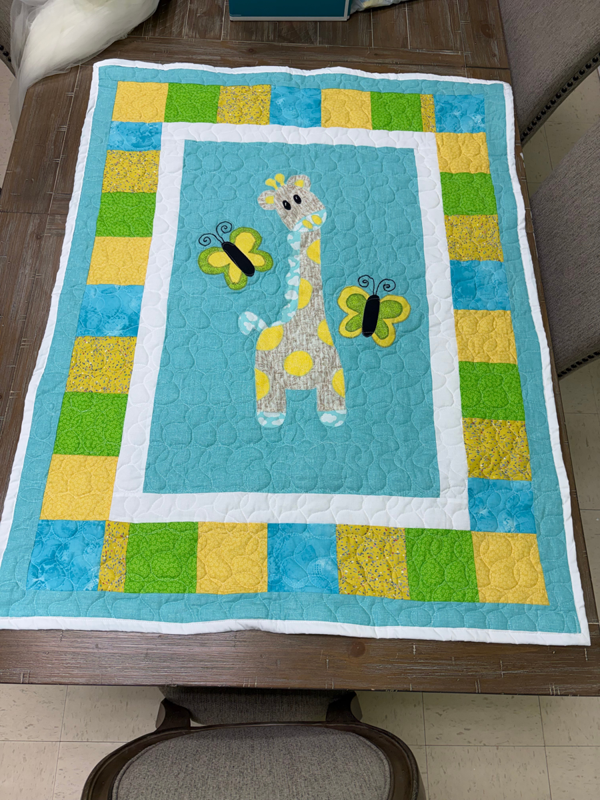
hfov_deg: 53.1
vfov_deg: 67.3
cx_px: 300
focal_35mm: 26
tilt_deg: -67.1
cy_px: 400
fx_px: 601
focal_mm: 5.96
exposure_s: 1/120
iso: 40
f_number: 1.6
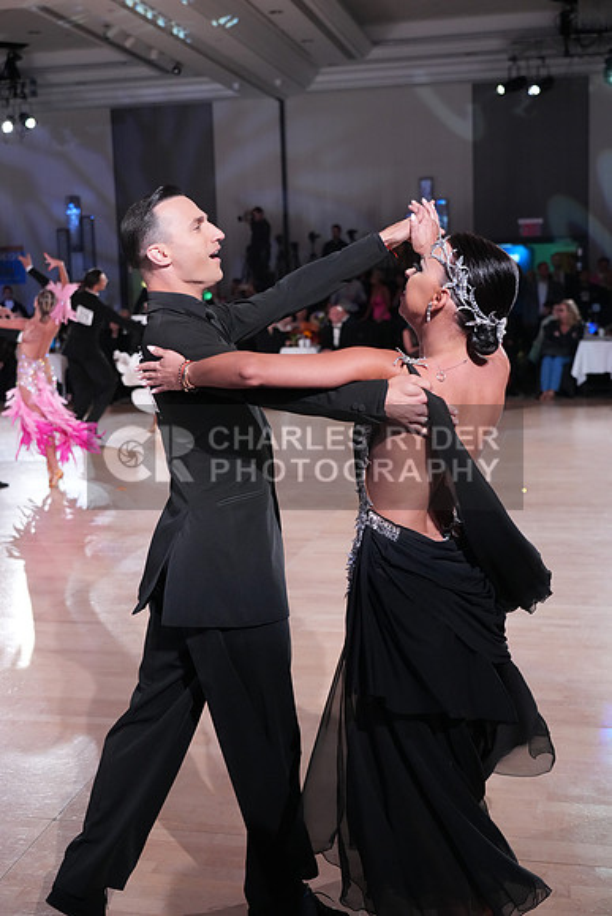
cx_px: 306
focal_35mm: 43
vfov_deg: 45.4
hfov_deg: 31.2
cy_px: 458
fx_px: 1096
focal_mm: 43
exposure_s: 1/500
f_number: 4
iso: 4000
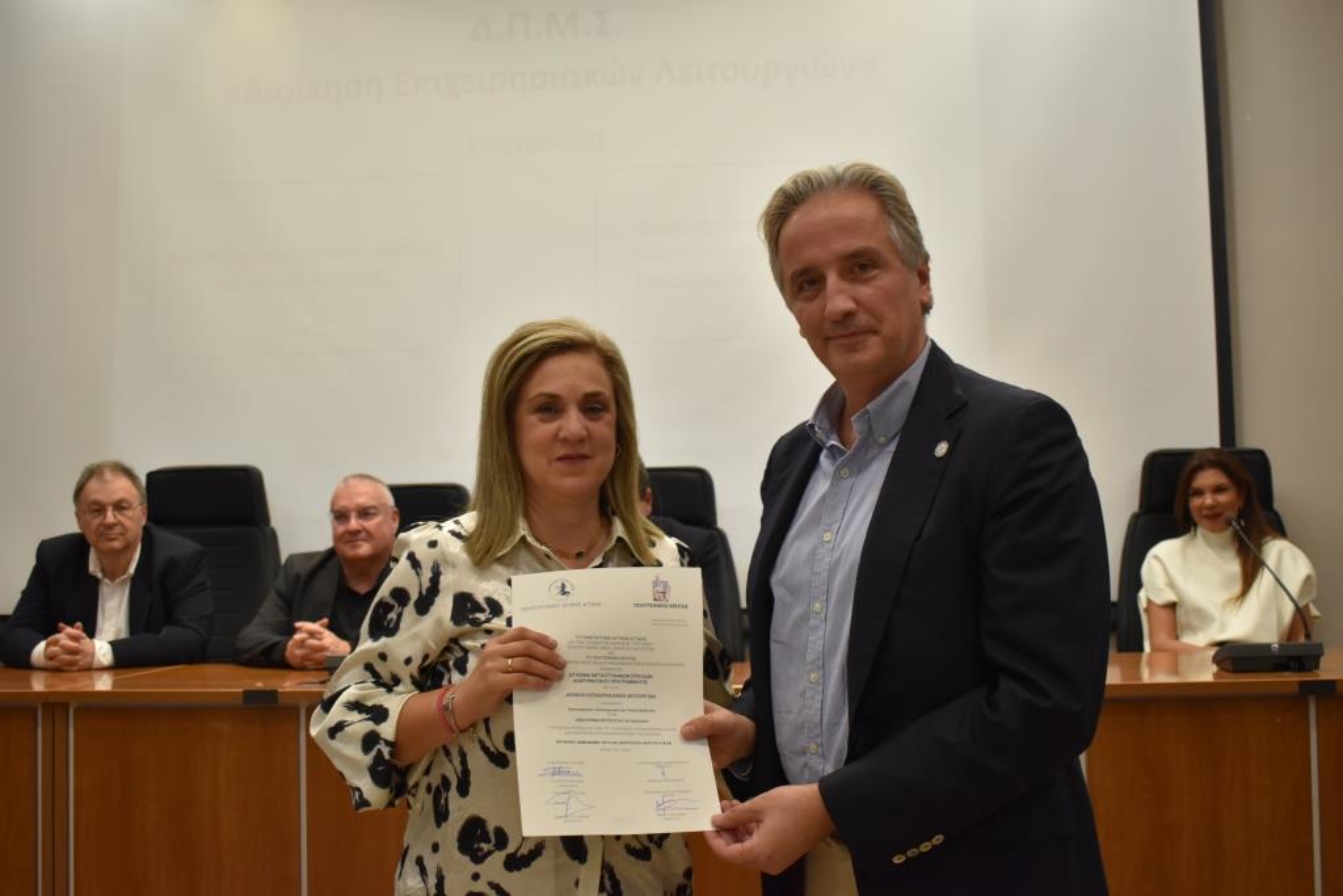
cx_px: 672
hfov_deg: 51.3
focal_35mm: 38
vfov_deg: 35.5
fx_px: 1399
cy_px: 448
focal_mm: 25
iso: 800
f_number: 4
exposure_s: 1/200
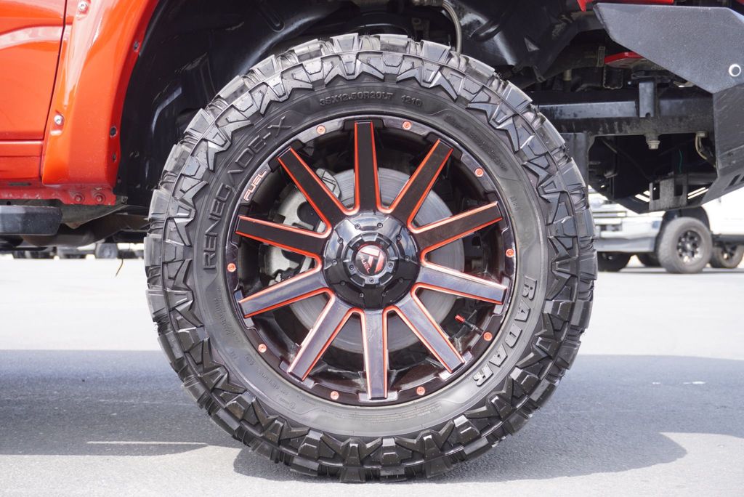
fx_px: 1179
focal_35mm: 57
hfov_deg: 35.0
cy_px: 248
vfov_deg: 23.8
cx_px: 372
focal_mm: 38
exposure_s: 1/60
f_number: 5.6
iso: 100
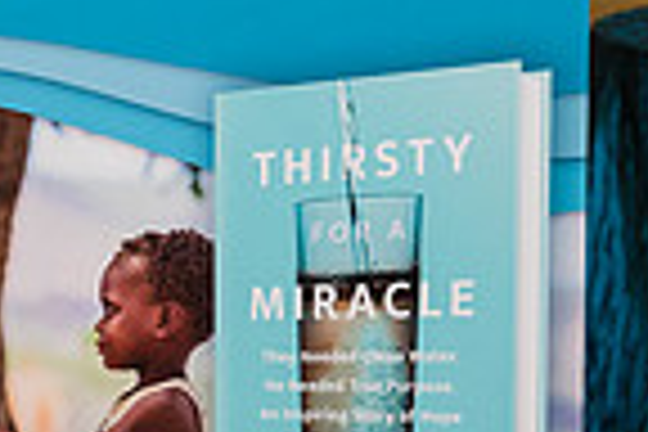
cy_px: -29
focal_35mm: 153
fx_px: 2754
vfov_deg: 8.9
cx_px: 144
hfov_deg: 13.4
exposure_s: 1/125
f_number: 4.5
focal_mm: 38
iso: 800
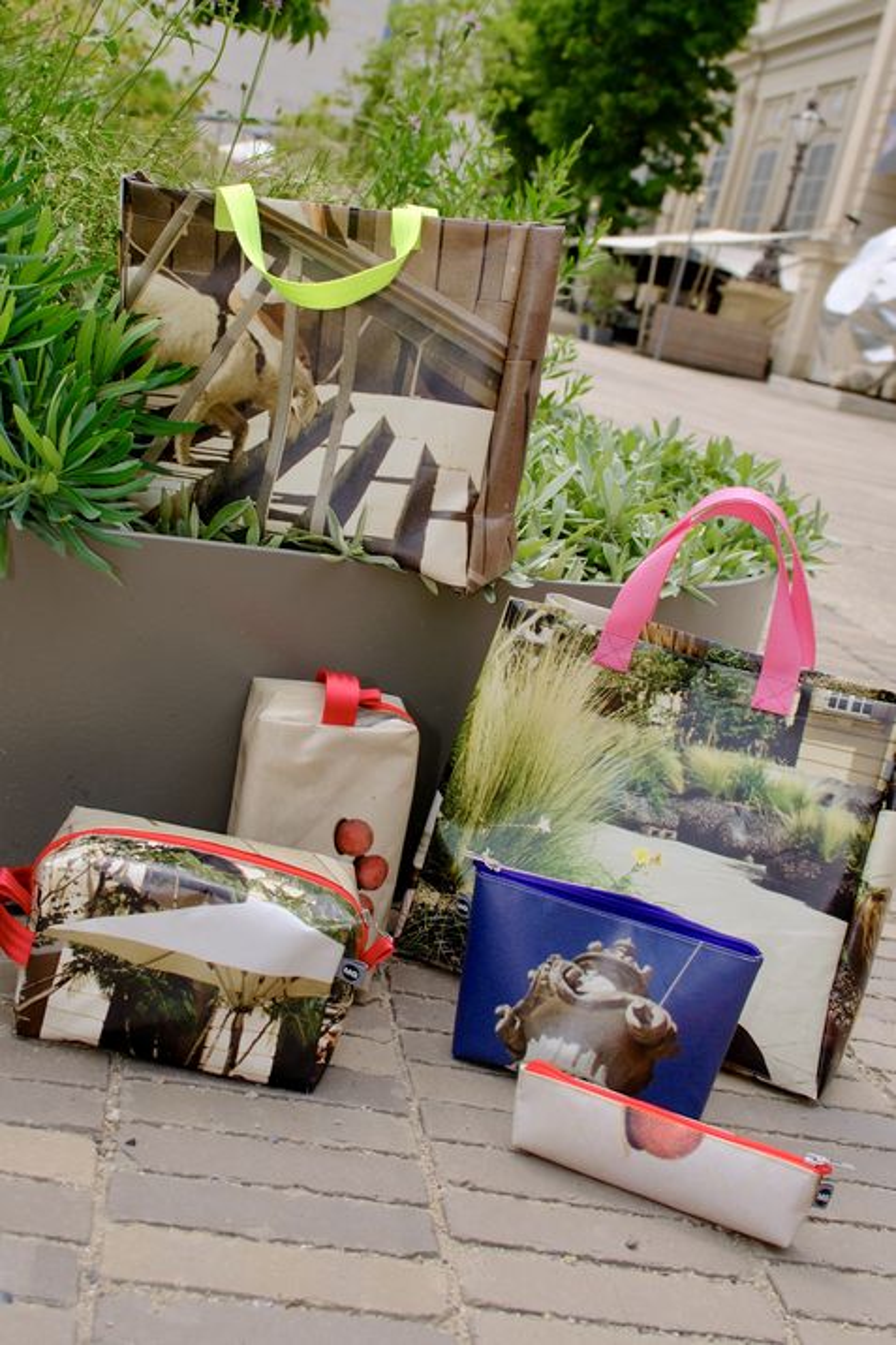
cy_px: 672
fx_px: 1120
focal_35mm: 30
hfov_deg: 43.6
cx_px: 448
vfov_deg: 61.9
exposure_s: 1/1600
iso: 250
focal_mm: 19.7
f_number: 3.6
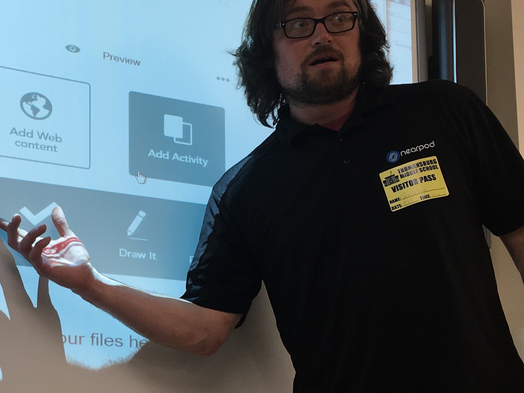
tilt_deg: +6.0
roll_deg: +0.1
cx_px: 71
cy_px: 313
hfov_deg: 26.6
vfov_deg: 20.5
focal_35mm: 71
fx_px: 1075
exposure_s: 1/30
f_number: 2.2
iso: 25
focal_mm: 4.15
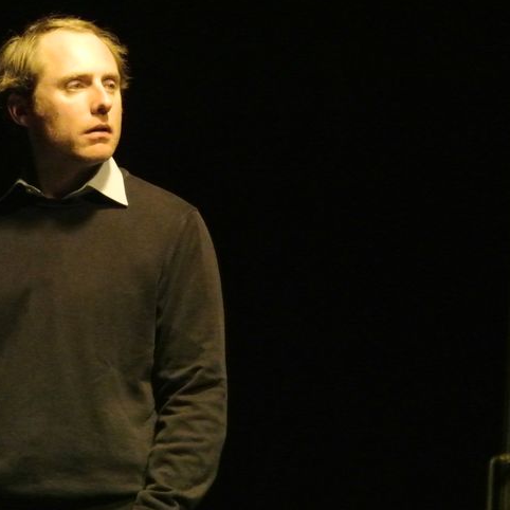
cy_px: 260
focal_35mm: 356
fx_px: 5934
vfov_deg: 4.9
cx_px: 231
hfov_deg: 4.9
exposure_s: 1/80
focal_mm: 93.5
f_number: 11
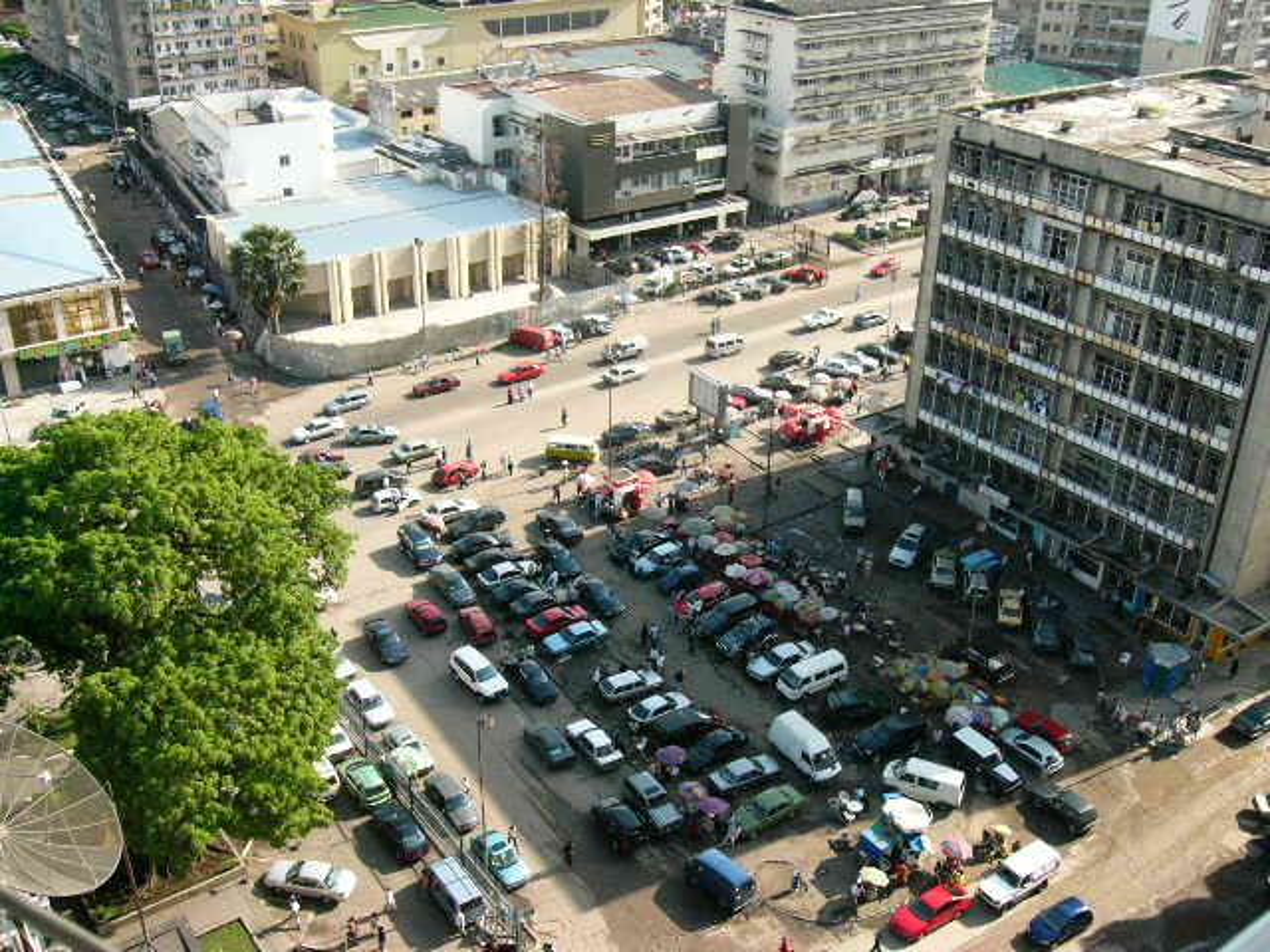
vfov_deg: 40.7
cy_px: 476
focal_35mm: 35
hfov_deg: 52.6
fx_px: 1284
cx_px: 635
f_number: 8
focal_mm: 5.8
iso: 100
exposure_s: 1/80
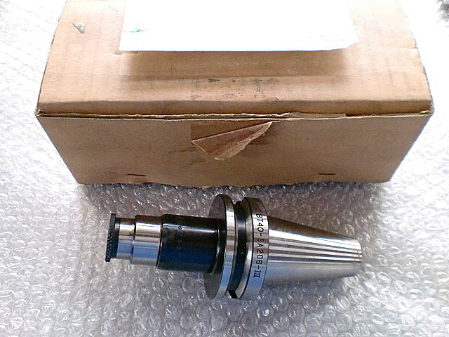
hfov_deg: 52.6
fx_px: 454
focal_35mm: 35
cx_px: 224
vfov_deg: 40.7
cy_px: 168
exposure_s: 1/60
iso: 1000
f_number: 3.1
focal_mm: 6.3
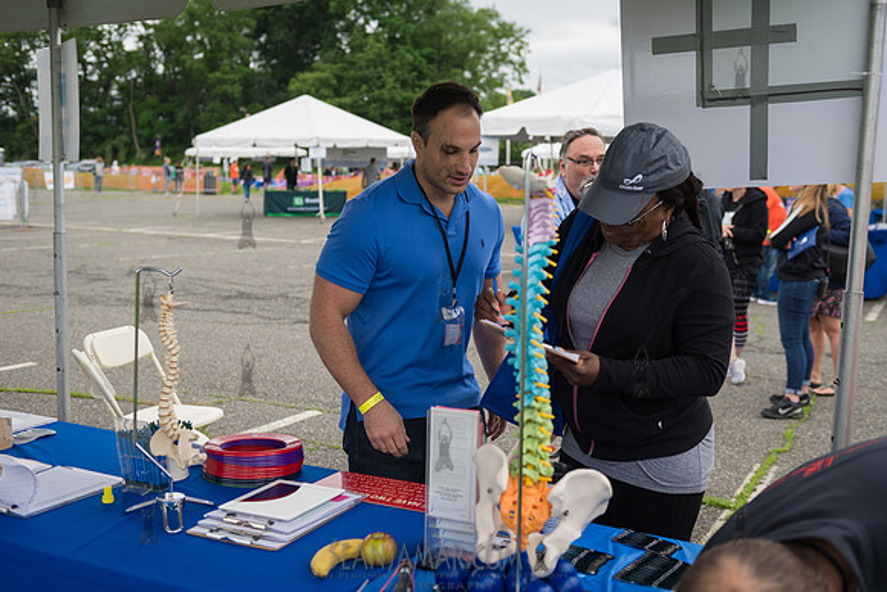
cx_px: 444
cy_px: 296
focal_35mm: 42
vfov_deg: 31.9
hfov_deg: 46.4
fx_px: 1035
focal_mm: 42
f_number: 3.5
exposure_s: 1/800
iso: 200
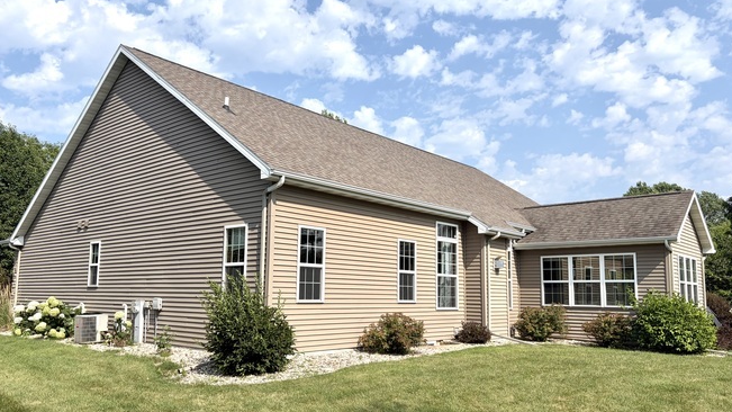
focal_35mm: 29
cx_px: 366
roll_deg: -0.3
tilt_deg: +7.8
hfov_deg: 66.1
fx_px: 563
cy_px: 227
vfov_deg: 40.1
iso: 50
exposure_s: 1/4608
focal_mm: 5.96
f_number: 1.6
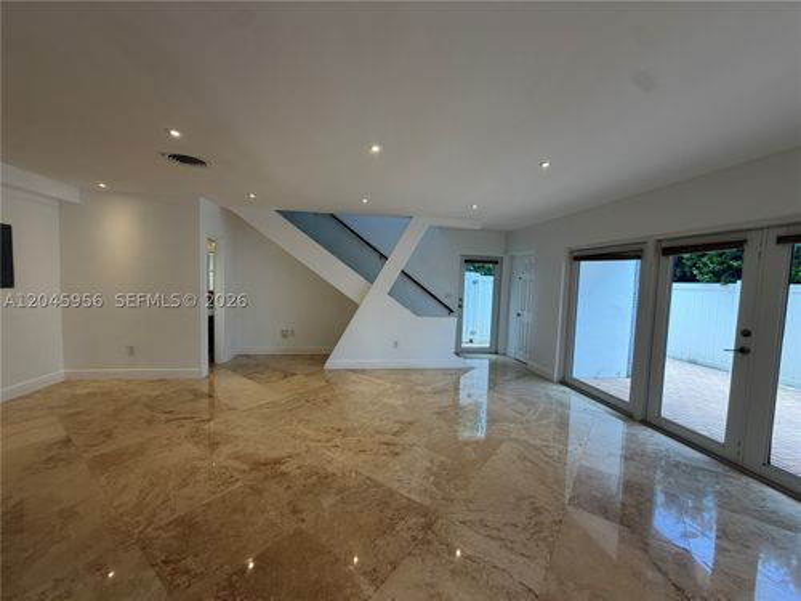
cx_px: 400
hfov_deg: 102.1
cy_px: 300
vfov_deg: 85.7
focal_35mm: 14
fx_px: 324
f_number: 2.2
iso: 80
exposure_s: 1/120
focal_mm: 2.22
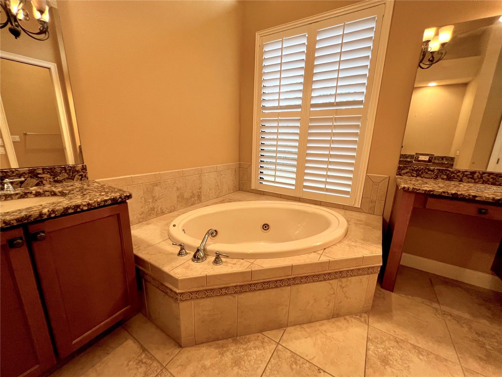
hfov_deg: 106.2
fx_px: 189
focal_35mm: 13
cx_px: 251
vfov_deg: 89.9
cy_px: 188
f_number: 1.8
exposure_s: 1/60
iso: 200
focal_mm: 1.57
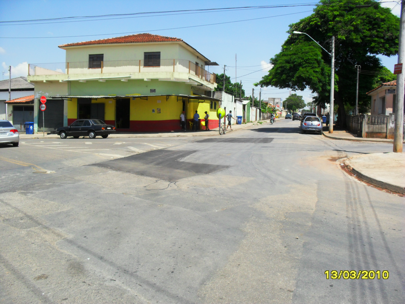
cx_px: 202
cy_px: 152
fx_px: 409
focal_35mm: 35
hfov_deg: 52.6
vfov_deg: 40.7
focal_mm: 6.3
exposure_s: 1/180
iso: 100
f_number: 8.4
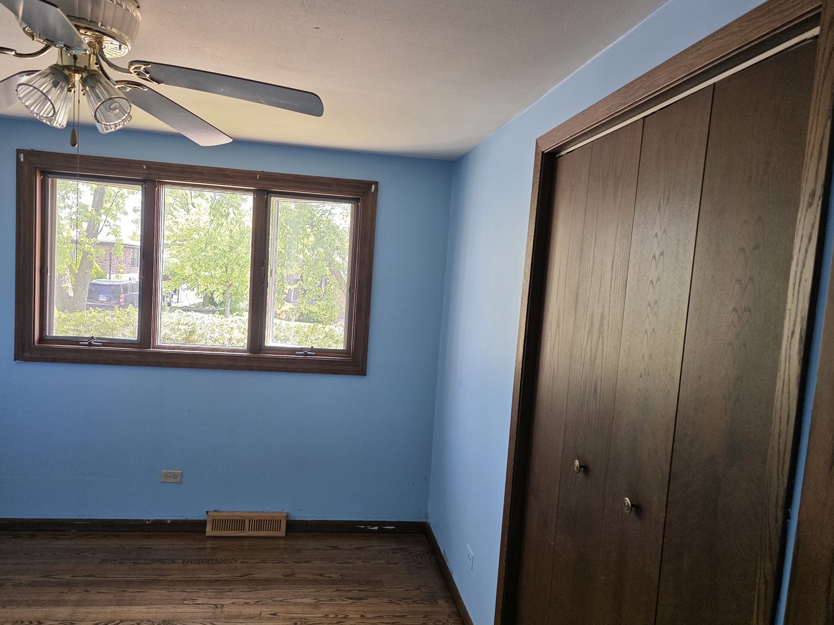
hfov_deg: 69.3
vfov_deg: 54.8
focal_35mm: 25
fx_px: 602
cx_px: 384
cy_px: 337
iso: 200
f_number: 1.7
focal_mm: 6.3
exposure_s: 1/120
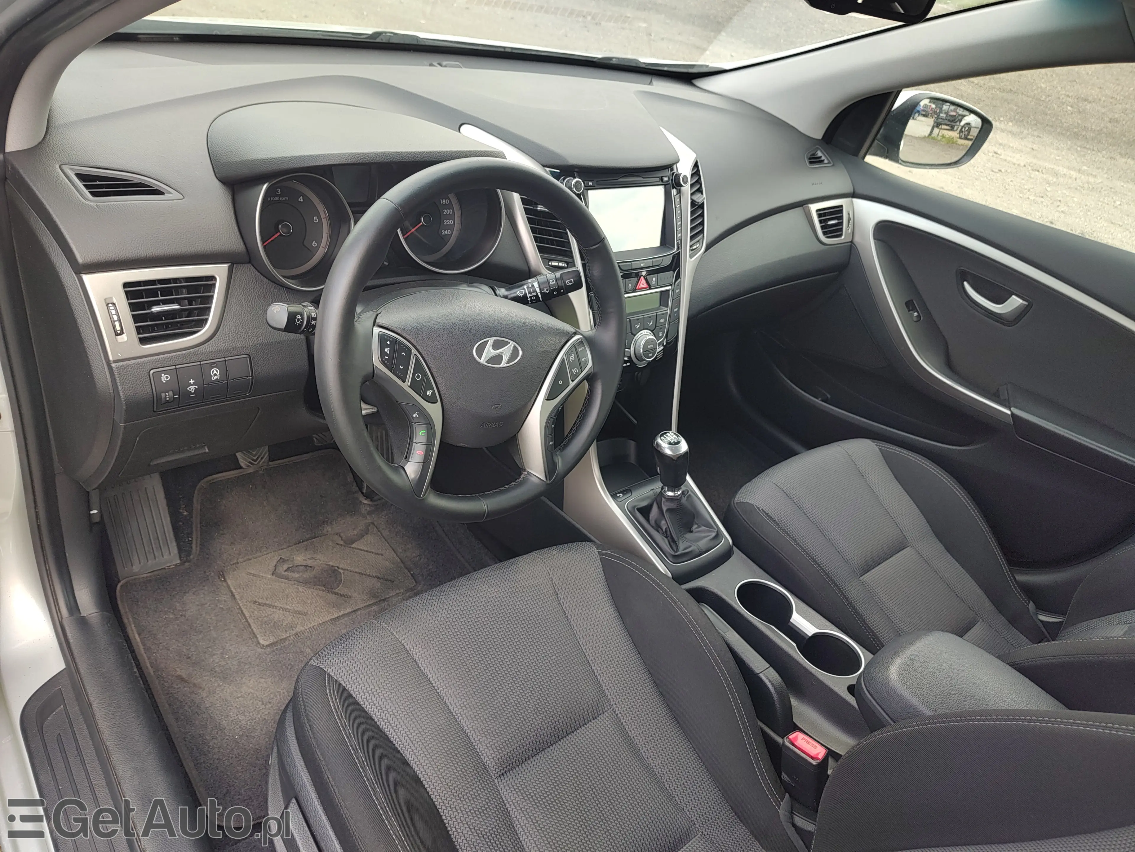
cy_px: 426
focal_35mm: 23
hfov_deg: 73.9
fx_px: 754
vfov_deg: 58.9
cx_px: 568
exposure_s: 1/208
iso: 100
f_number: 1.8
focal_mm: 5.56
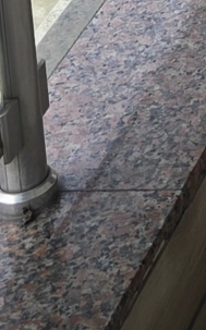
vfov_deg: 8.4
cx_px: 874
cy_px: -683
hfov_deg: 5.4
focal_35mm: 206
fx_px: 1853
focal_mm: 6.3
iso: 12
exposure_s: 1/206
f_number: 1.7
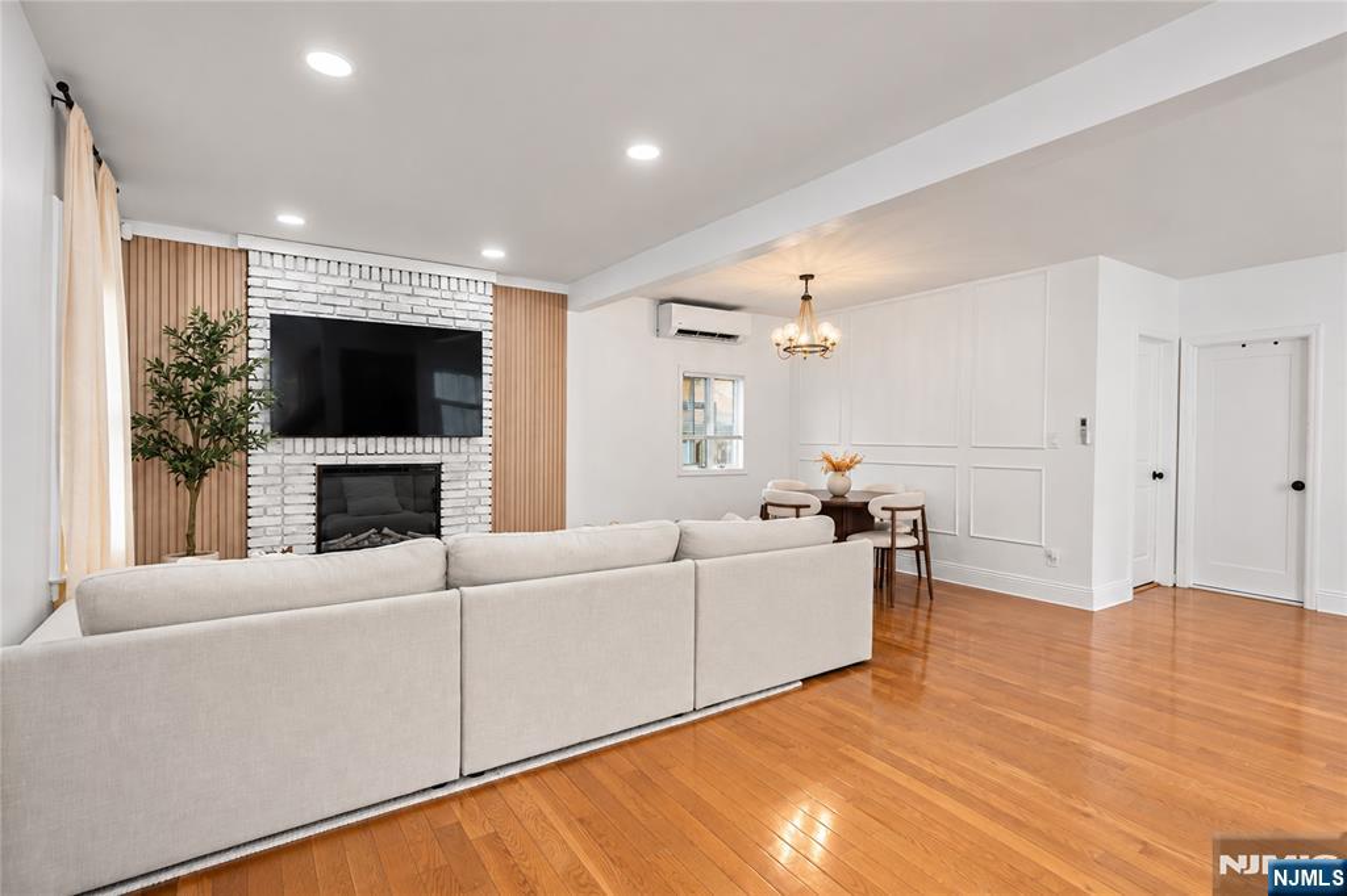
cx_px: 674
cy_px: 448
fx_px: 598
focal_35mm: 16
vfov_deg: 73.7
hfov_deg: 96.8
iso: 2000
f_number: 9
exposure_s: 1/25
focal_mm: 16
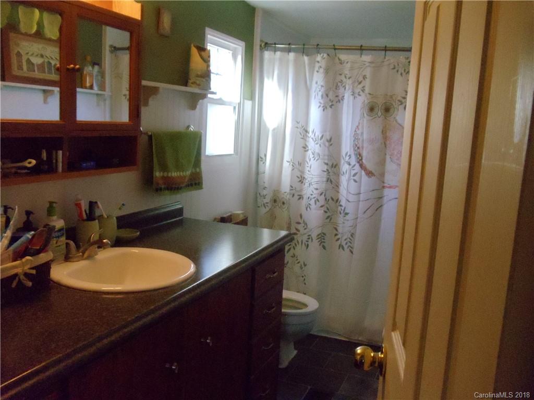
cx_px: 267
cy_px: 200
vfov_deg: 32.9
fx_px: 679
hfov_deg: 42.9
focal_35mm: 44
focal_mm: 6
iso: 800
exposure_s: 1/160
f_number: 3.5
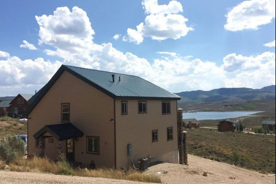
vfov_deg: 42.3
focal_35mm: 31
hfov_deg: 60.3
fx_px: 238
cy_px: 98
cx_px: 135
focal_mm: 4.15
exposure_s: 1/4950
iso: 32
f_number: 2.2
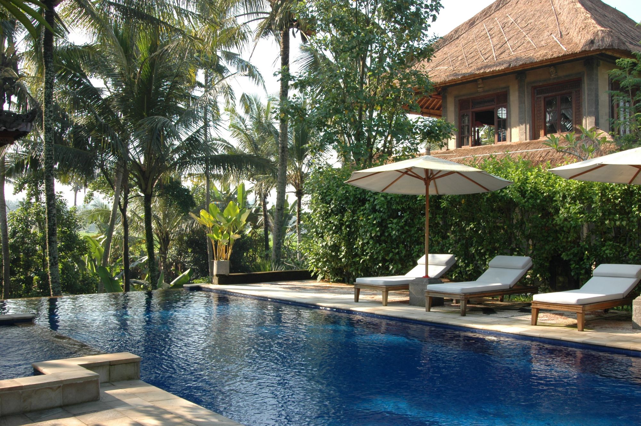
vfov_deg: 36.8
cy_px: 213
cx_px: 320
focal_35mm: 36
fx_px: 640
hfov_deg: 53.2
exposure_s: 1/45
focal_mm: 24
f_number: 11
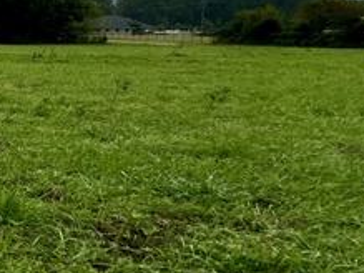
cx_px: -404
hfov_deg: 17.8
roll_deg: -1.1
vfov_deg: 22.6
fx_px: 673
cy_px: 58
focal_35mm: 64
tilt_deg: -4.4
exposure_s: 1/1709
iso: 40
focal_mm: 2.22
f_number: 2.2
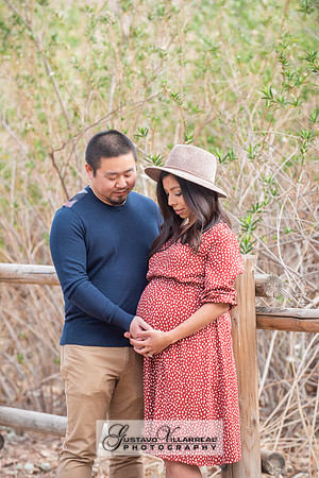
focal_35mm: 170
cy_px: 239
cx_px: 160
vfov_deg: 12.1
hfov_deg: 8.1
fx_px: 2259
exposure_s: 1/160
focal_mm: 170
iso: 640
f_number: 4.5
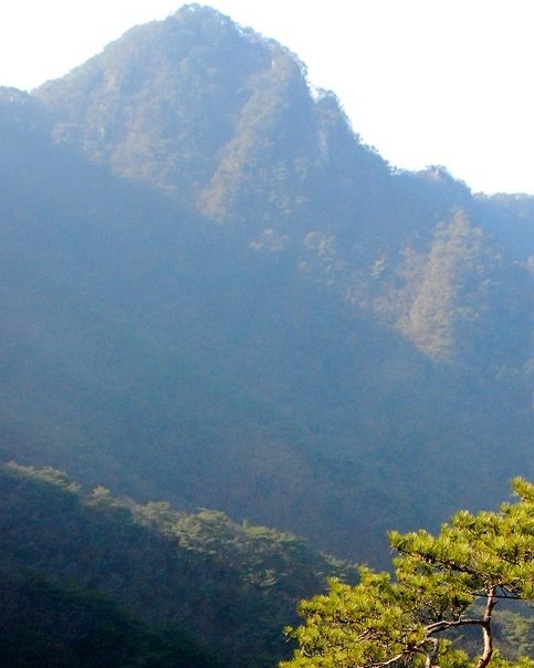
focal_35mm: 58
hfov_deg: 26.1
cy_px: 487
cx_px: 344
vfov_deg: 32.0
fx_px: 1146
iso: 1600
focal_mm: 26
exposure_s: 1/400
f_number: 14
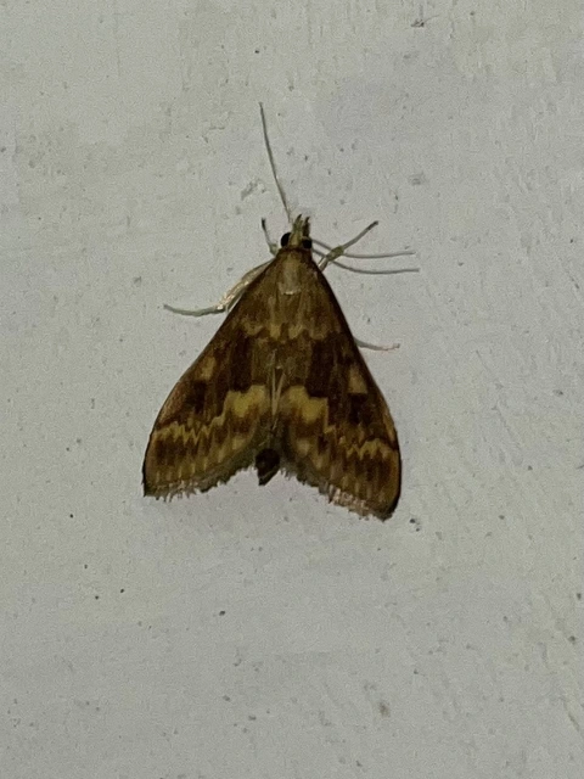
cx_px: 292
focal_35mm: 26
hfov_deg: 53.1
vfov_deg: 67.3
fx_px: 585
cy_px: 390
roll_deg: +9.9
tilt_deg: +13.0
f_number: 1.6
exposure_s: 1/82
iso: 32
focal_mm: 5.1
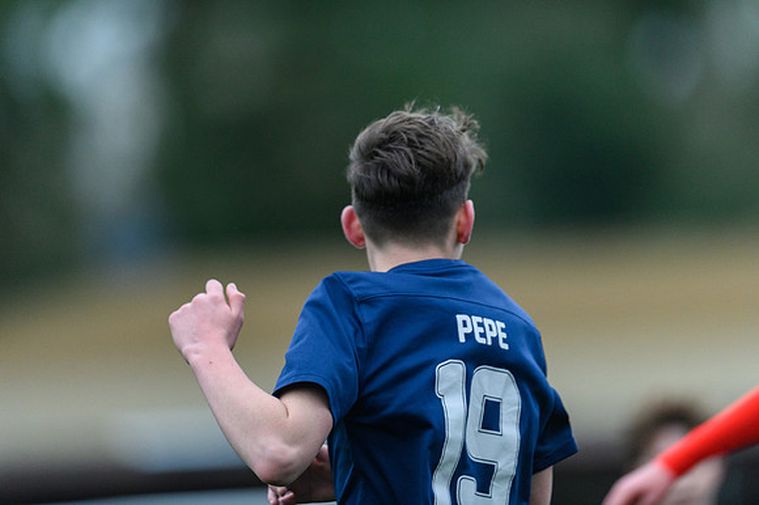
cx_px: 380
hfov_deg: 5.2
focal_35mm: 400
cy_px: 252
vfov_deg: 3.4
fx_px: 8428
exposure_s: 1/2000
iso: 3200
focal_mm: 400
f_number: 2.8
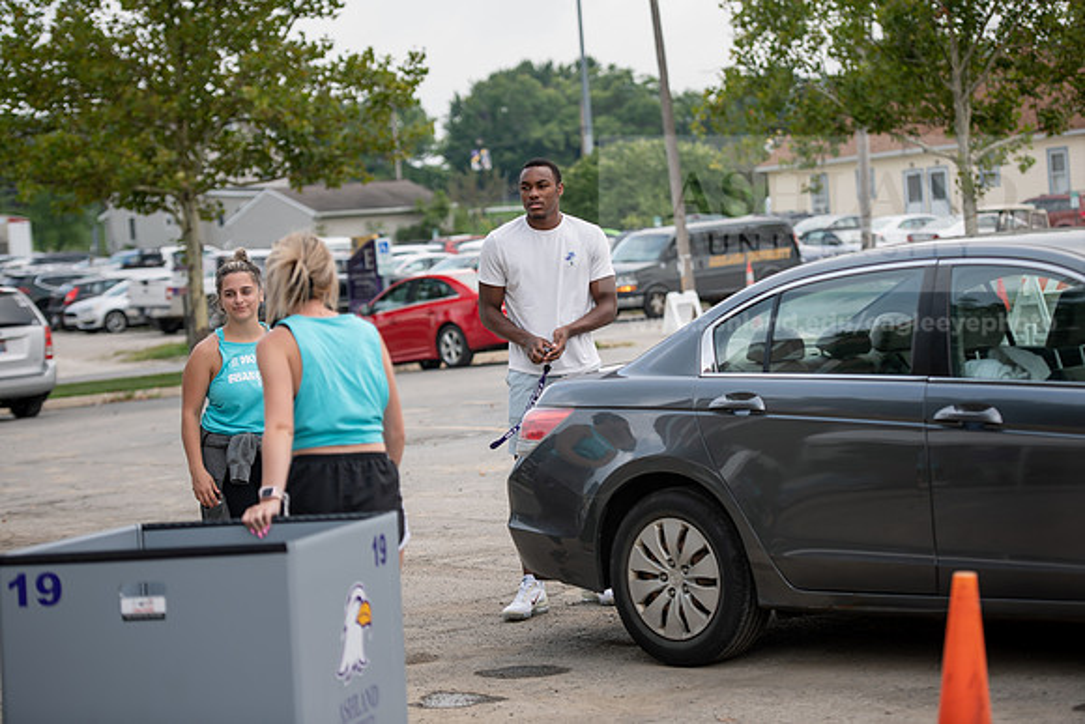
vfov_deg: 14.4
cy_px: 362
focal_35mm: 95
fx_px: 2864
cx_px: 542
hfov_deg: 21.5
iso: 80
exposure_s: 1/320
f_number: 3.2
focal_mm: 95
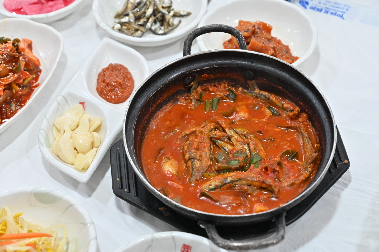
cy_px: 126
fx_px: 736
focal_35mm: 70
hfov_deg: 28.9
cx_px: 190
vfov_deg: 19.4
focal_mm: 70
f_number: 6.3
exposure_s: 1/100
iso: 2000
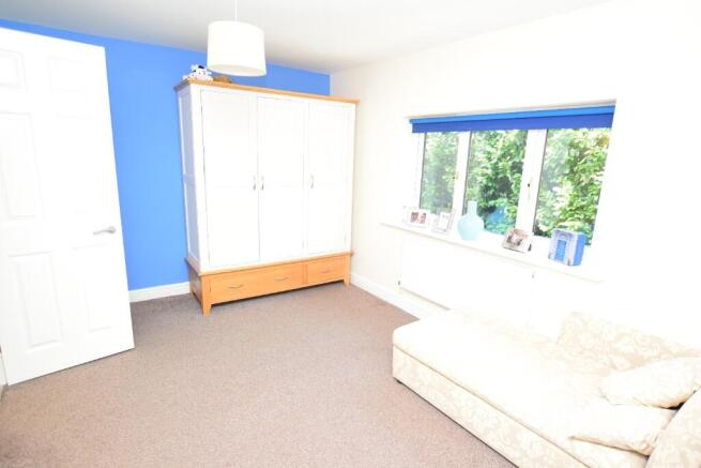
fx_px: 380
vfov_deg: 63.2
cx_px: 350
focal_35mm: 20
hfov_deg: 85.4
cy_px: 234
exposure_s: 1/80
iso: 800
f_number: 4.5
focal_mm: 13
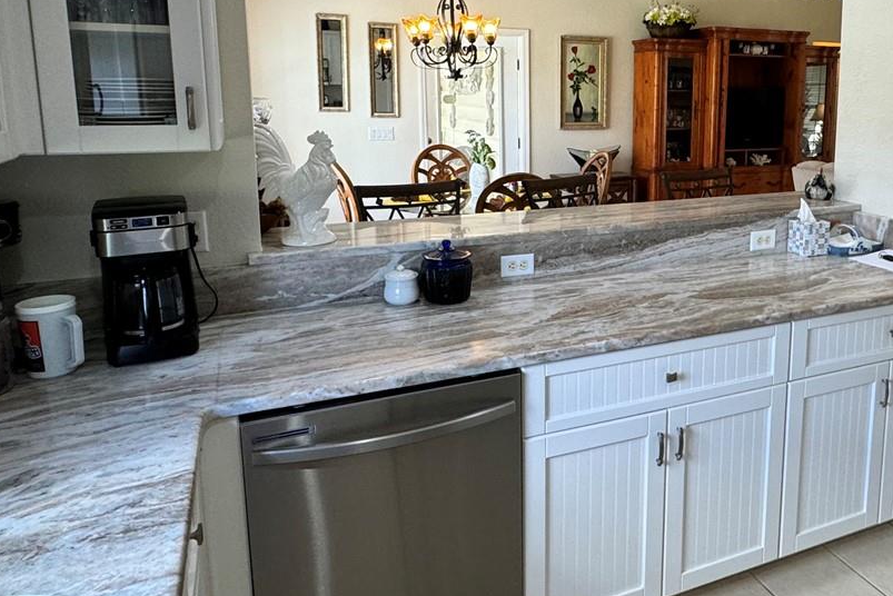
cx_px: 592
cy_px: 207
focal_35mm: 29
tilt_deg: -11.1
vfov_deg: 44.4
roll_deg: -1.0
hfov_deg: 62.2
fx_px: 720
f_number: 2.2
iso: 200
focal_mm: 2.22
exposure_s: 1/120
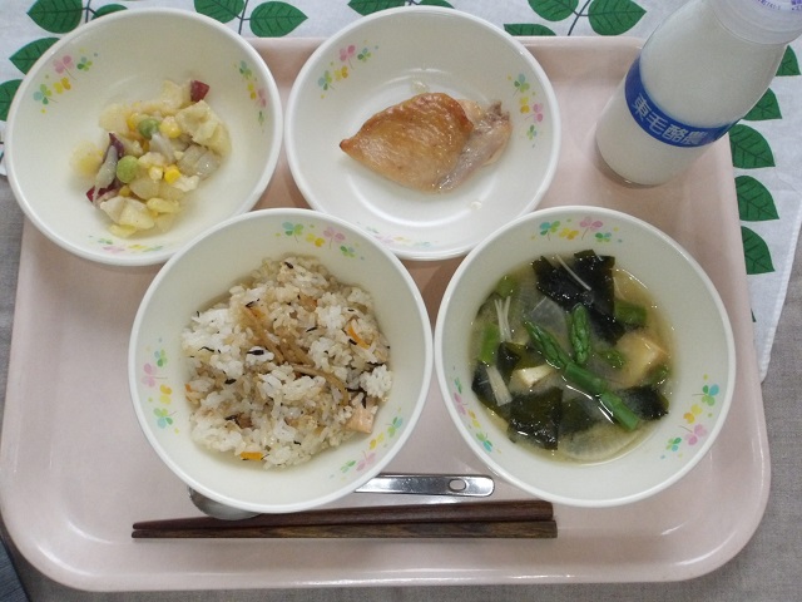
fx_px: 626
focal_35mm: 27
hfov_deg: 65.3
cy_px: 301
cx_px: 401
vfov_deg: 51.4
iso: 956
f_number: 10.4
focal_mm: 4.9
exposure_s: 1/60
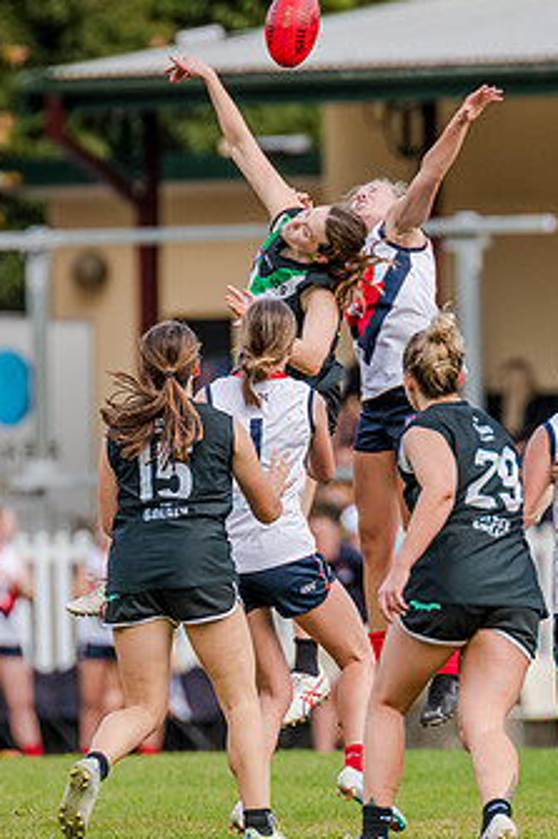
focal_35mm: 848
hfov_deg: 1.6
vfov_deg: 2.4
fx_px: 19735
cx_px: 316
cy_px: 406
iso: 800
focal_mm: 420
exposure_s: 1/1600
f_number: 5
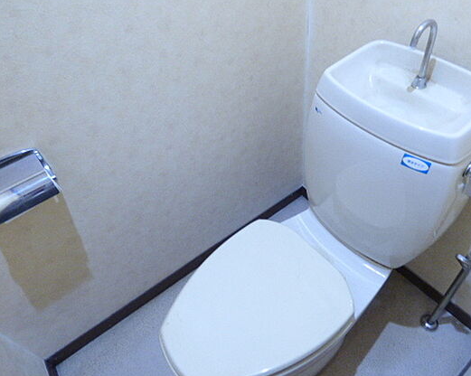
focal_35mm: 24
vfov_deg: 58.7
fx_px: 334
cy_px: 191
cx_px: 259
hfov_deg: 70.1
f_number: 2.8
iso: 400
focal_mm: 3.58
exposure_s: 1/20
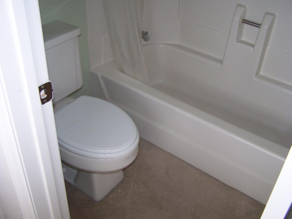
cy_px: 110
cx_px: 146
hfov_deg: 49.0
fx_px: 321
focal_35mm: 38
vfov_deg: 37.7
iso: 80
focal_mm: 6.3
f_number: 2.8
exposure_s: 1/60
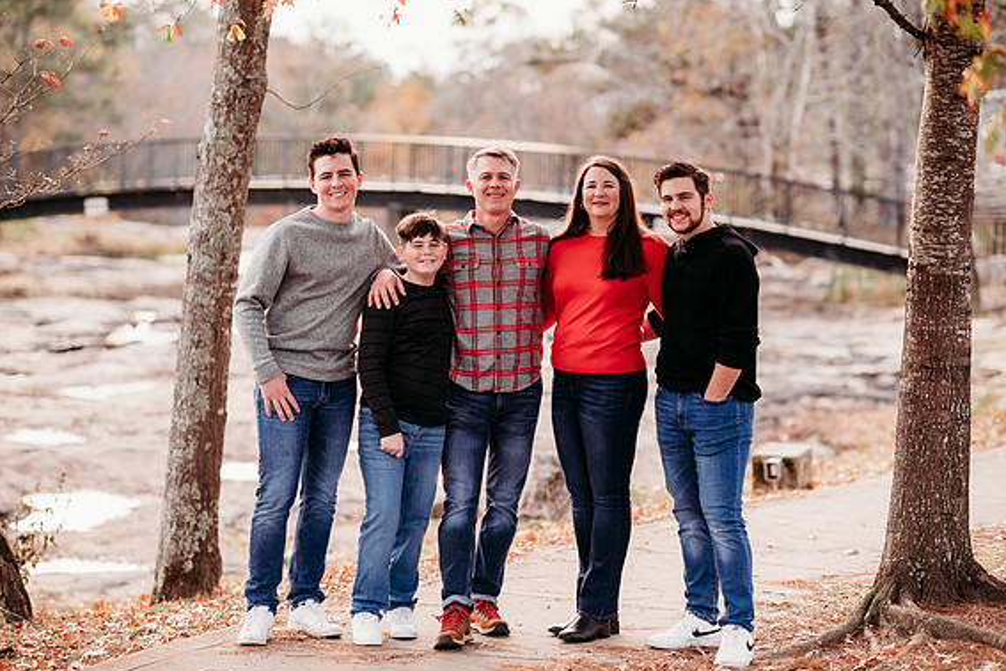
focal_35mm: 87
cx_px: 513
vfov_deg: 15.7
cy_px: 342
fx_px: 2431
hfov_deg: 23.4
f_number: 2.2
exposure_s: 1/400
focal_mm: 85
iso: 320
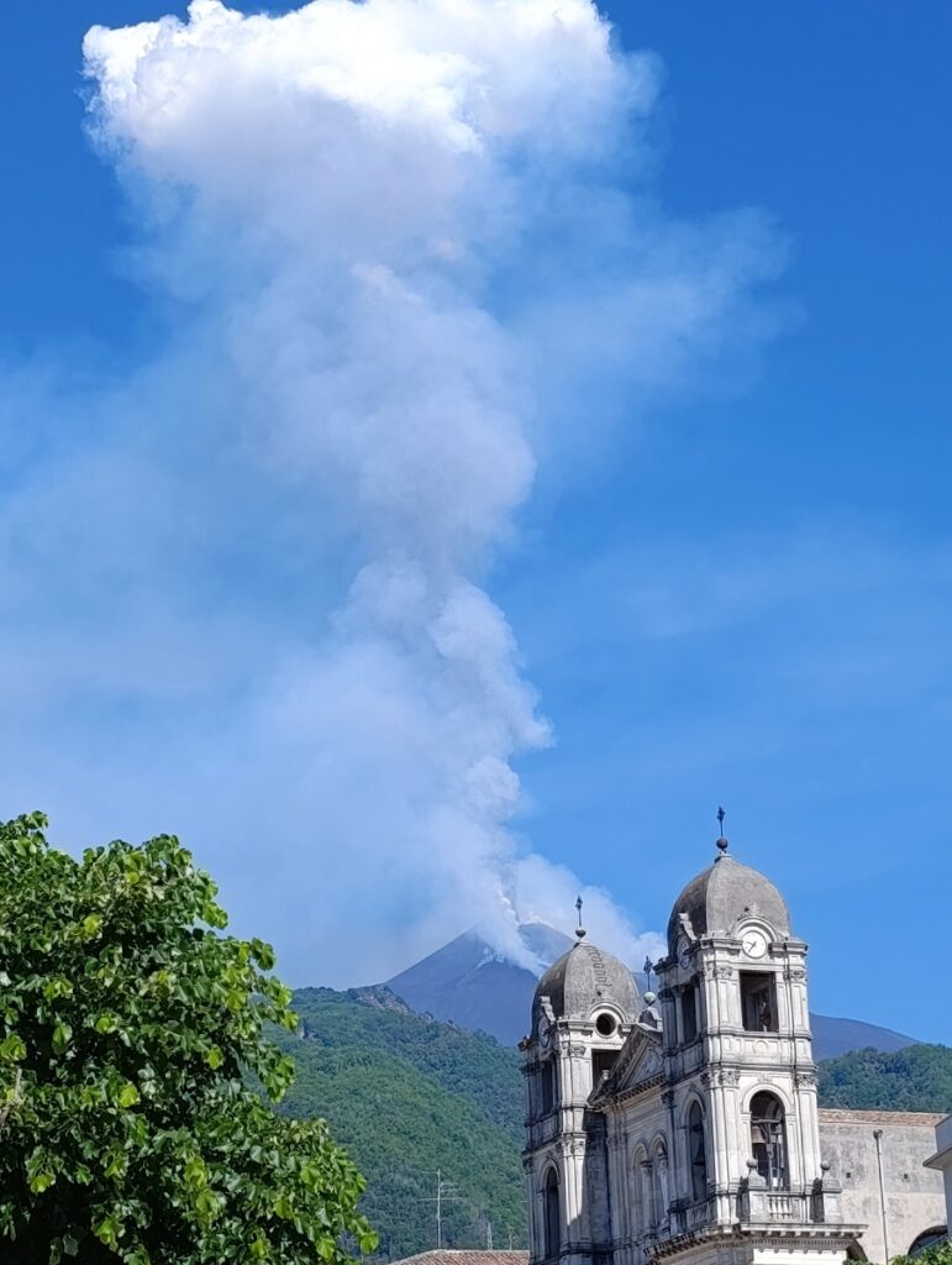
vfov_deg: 23.8
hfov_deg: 18.0
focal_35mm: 82
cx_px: 476
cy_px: 632
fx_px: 2999
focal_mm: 6.11
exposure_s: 1/775
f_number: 1.65
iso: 51
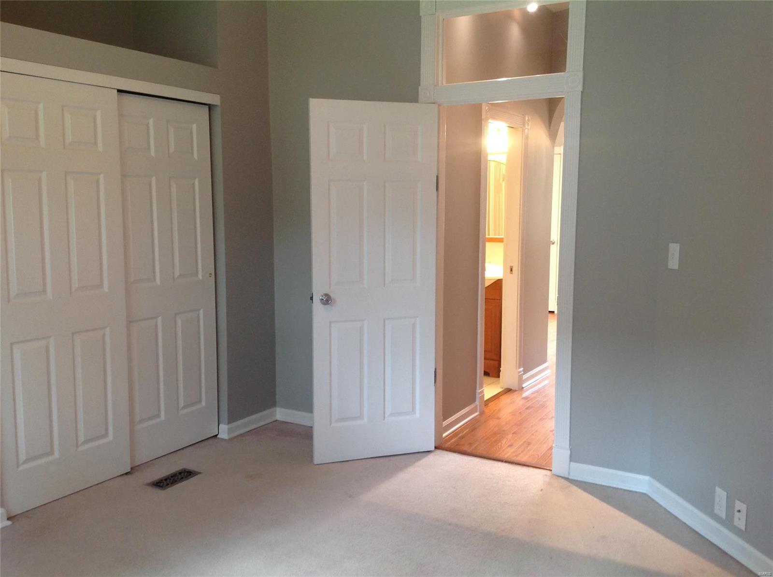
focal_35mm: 35
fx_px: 780
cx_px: 386
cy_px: 288
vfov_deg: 40.6
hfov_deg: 52.7
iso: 100
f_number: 2.4
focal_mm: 4.28
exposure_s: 1/15
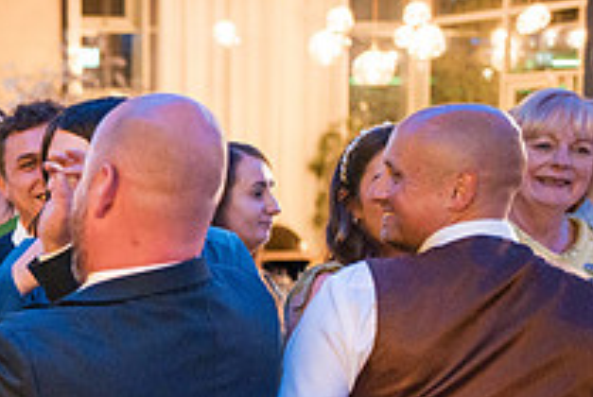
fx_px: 1600
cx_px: -190
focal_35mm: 97
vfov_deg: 13.9
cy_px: 404
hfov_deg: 19.3
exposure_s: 1/250
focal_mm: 35
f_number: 1.8
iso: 5000
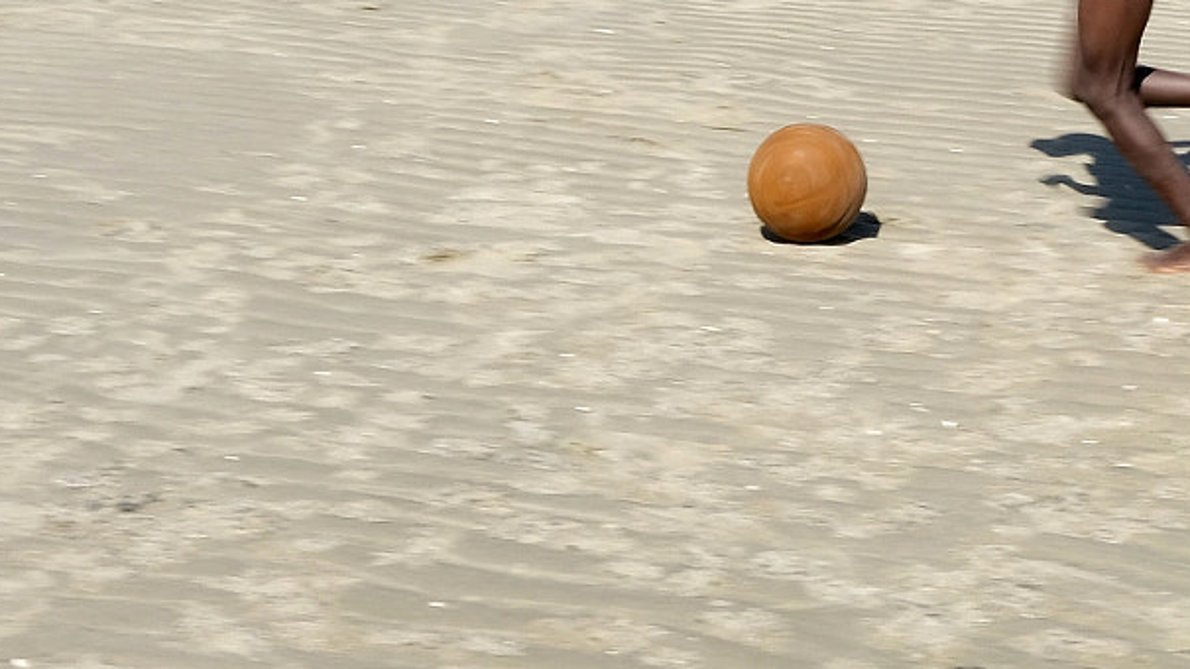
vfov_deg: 12.1
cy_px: -201
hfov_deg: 21.8
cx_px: 885
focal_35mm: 97
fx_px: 3060
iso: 200
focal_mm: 23
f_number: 16
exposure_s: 1/60
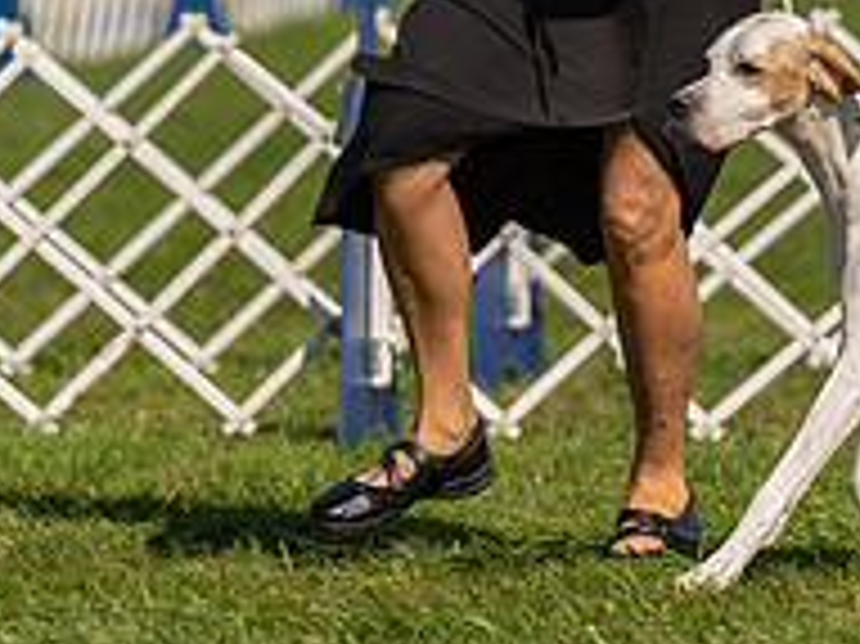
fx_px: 16858
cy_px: -90
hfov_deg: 2.9
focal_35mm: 679
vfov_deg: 2.2
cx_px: 637
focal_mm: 200
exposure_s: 1/3200
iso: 200
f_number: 3.2
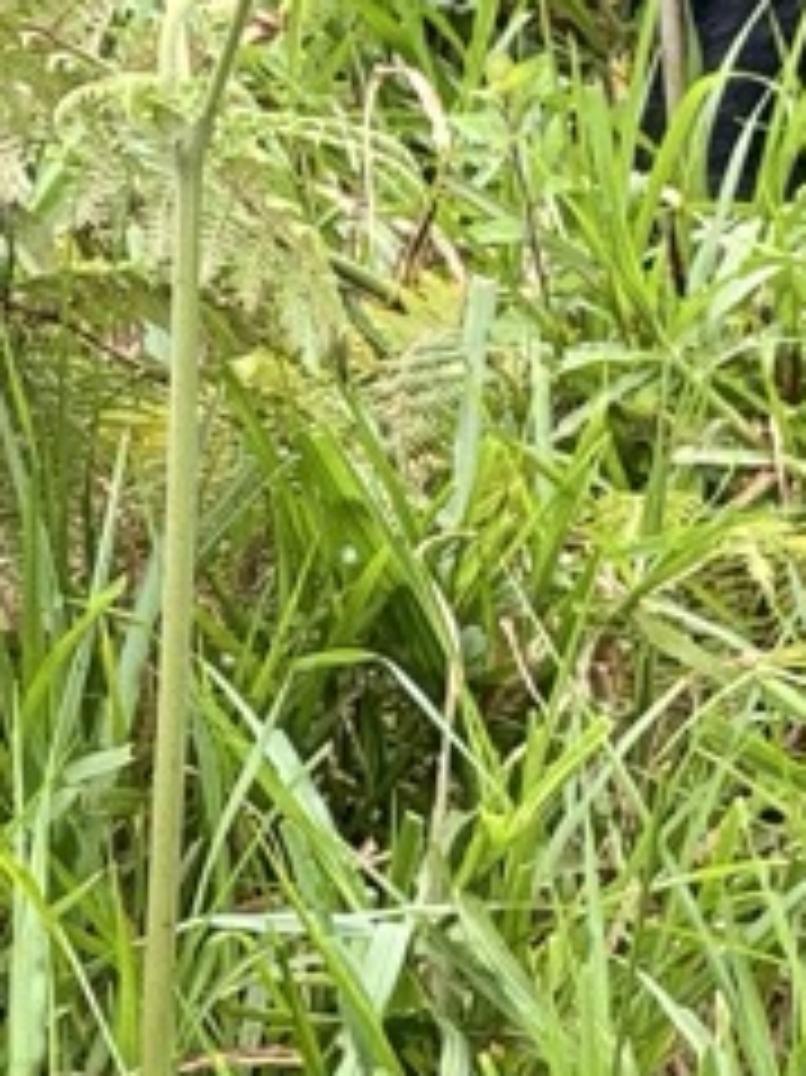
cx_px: 1954
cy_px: -306
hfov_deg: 3.8
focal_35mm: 387
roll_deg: -1.4
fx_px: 12025
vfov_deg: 5.1
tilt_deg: -0.6
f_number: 2.8
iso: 40
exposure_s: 1/99
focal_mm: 9
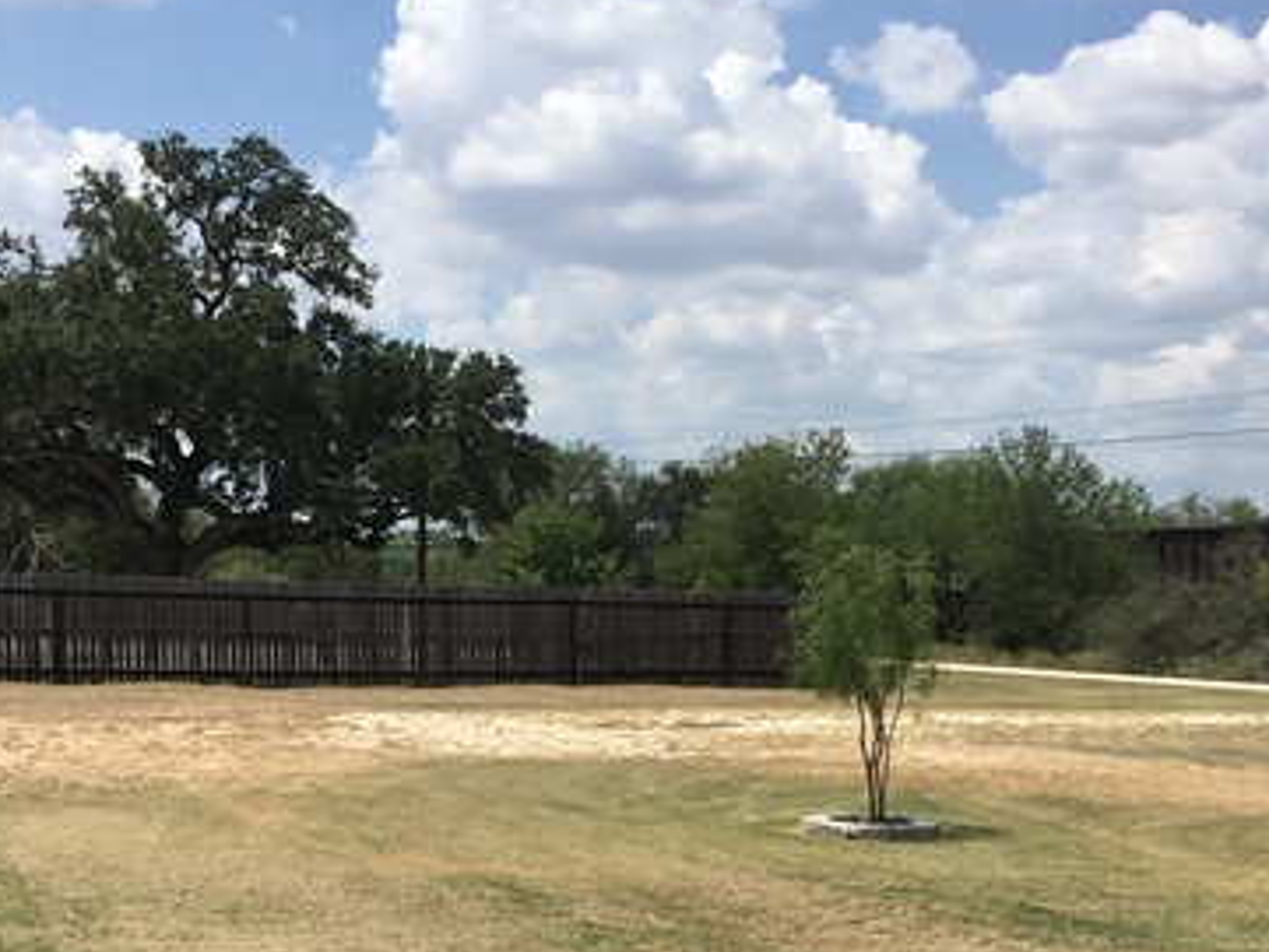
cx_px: 598
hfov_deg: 34.9
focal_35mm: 55
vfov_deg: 26.4
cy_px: 657
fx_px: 2017
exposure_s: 1/2203
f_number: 2.4
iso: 25
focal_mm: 3.3
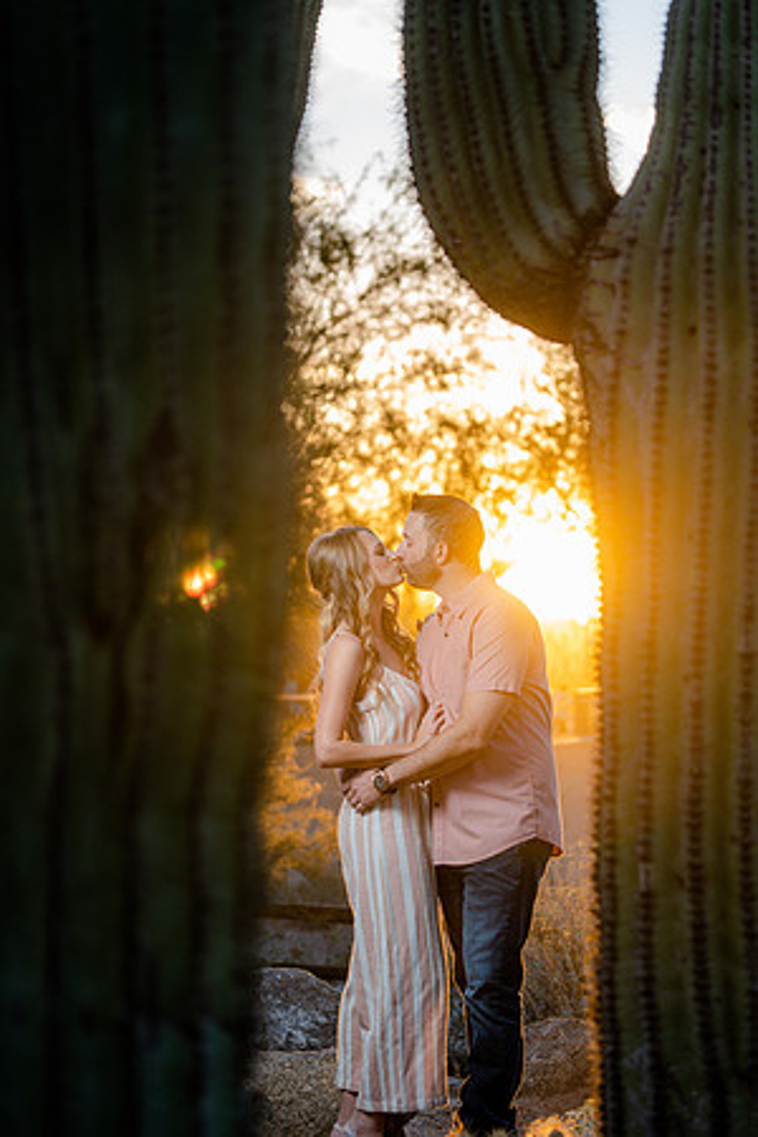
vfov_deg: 18.6
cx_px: 379
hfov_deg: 12.5
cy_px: 568
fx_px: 3474
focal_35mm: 110
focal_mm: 110
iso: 320
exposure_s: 1/250
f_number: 4
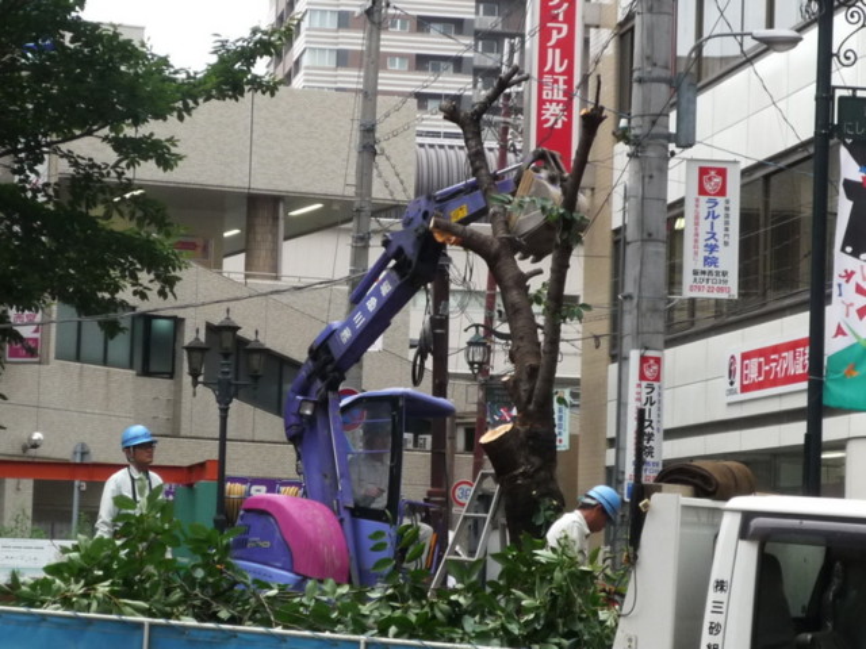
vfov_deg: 12.9
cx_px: 433
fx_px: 2877
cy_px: 324
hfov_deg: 17.1
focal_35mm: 115
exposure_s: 1/50
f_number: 4.9
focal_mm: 11.3
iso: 160
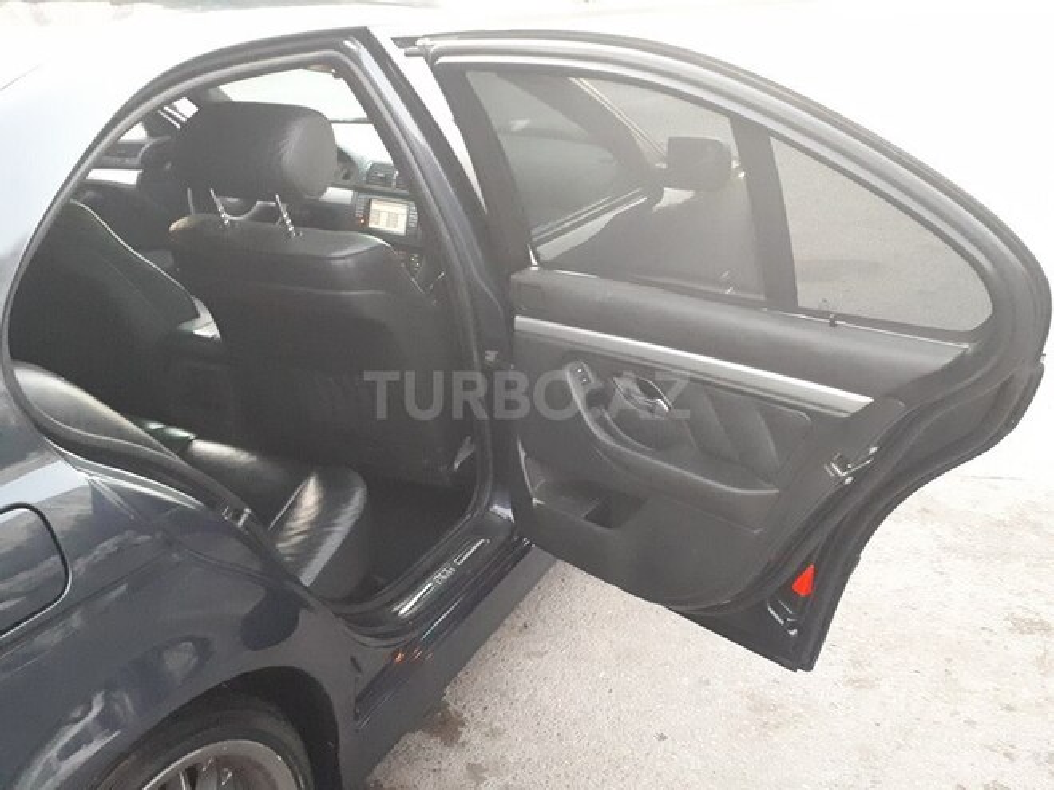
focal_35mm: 27
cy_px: 395
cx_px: 527
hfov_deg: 65.3
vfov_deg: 51.4
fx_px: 822
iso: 1000
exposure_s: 1/17
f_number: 1.9
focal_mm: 3.6
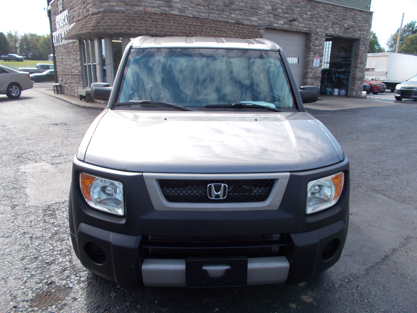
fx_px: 313
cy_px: 156
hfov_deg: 67.3
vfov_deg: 53.1
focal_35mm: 26
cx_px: 208
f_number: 3.2
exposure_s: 1/320
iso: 80
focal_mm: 4.6
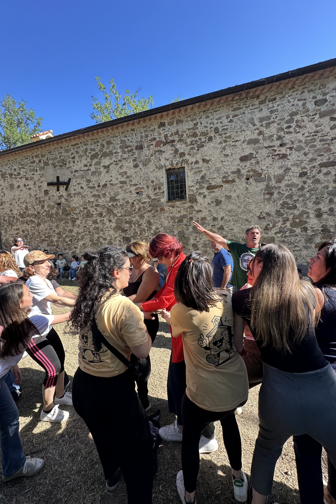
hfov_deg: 77.2
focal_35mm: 15
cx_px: 159
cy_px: 256
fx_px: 210
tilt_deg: -3.7
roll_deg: +0.5
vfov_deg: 100.4
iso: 40
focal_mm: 2.22
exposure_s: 1/296
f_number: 2.2
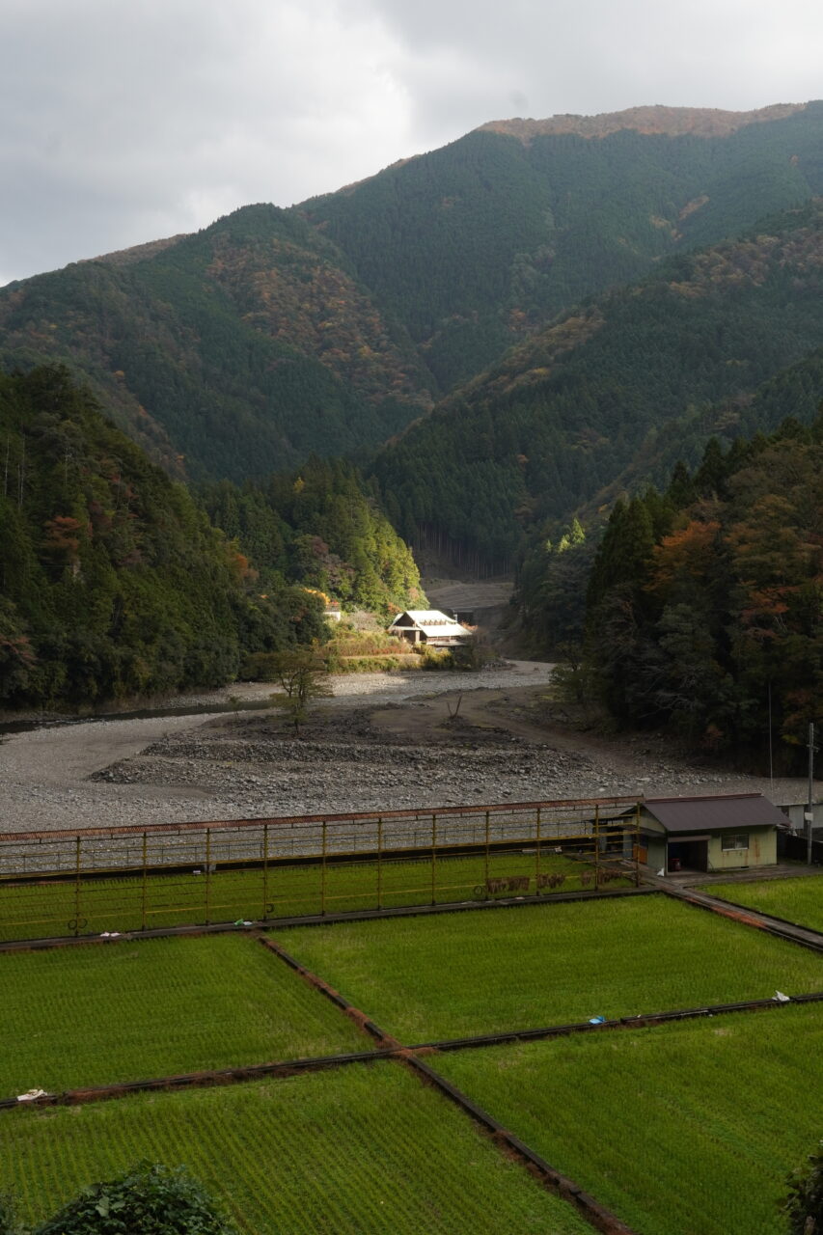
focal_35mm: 42
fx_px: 1441
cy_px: 618
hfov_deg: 31.9
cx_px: 412
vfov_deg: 46.4
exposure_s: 1/50
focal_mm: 28
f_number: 14
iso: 400
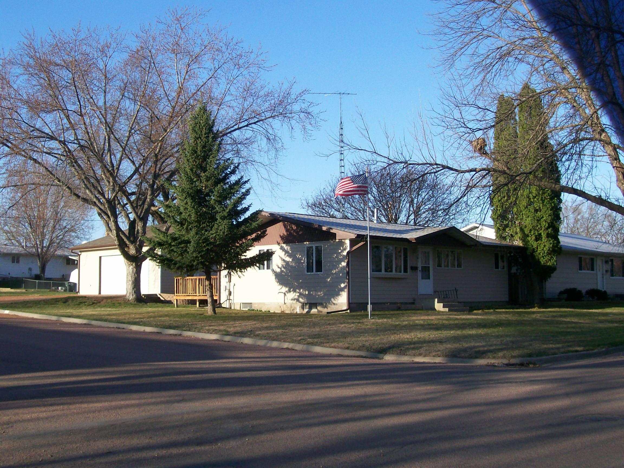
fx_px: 811
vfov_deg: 32.2
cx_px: 312
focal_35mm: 45
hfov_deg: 42.1
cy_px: 234
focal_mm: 7.6
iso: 80
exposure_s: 1/615
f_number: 3
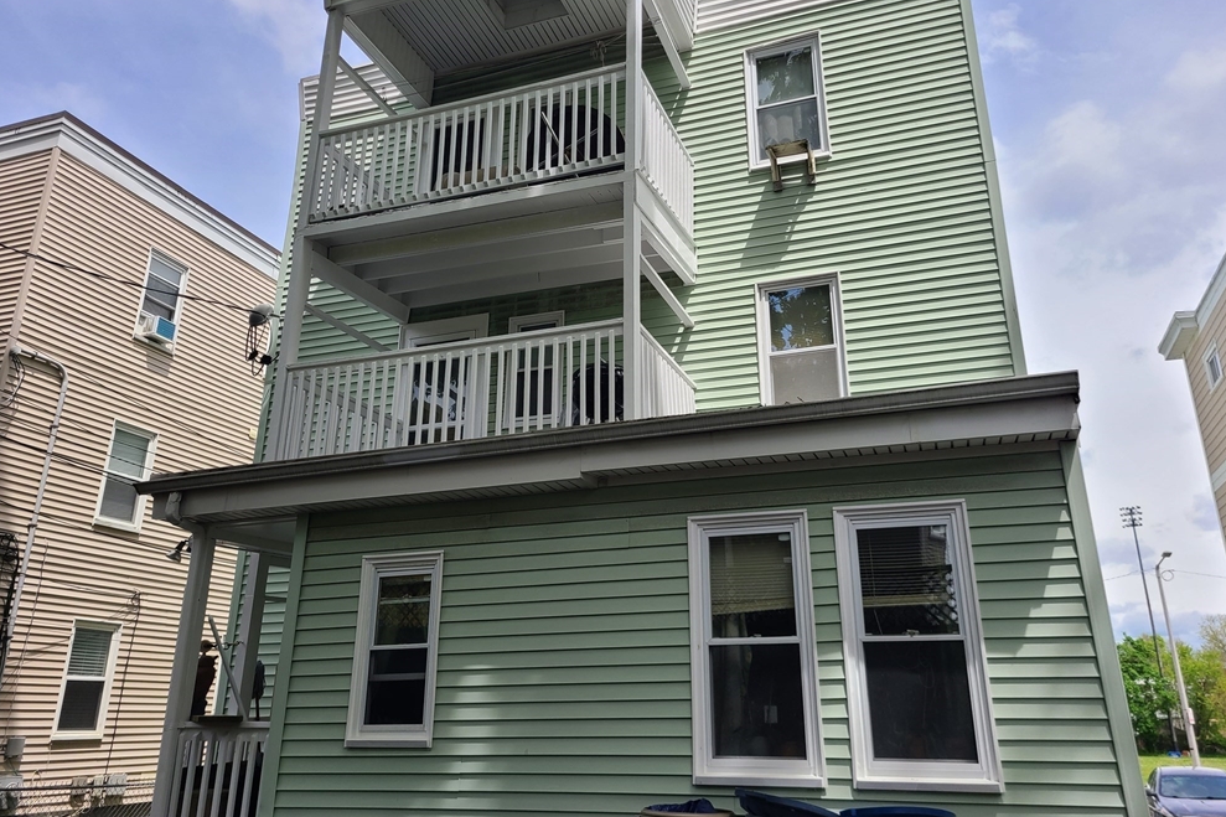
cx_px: 628
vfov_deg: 46.3
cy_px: 371
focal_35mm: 28
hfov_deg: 65.5
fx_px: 953
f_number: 1.8
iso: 40
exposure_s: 1/1775
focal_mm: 5.4
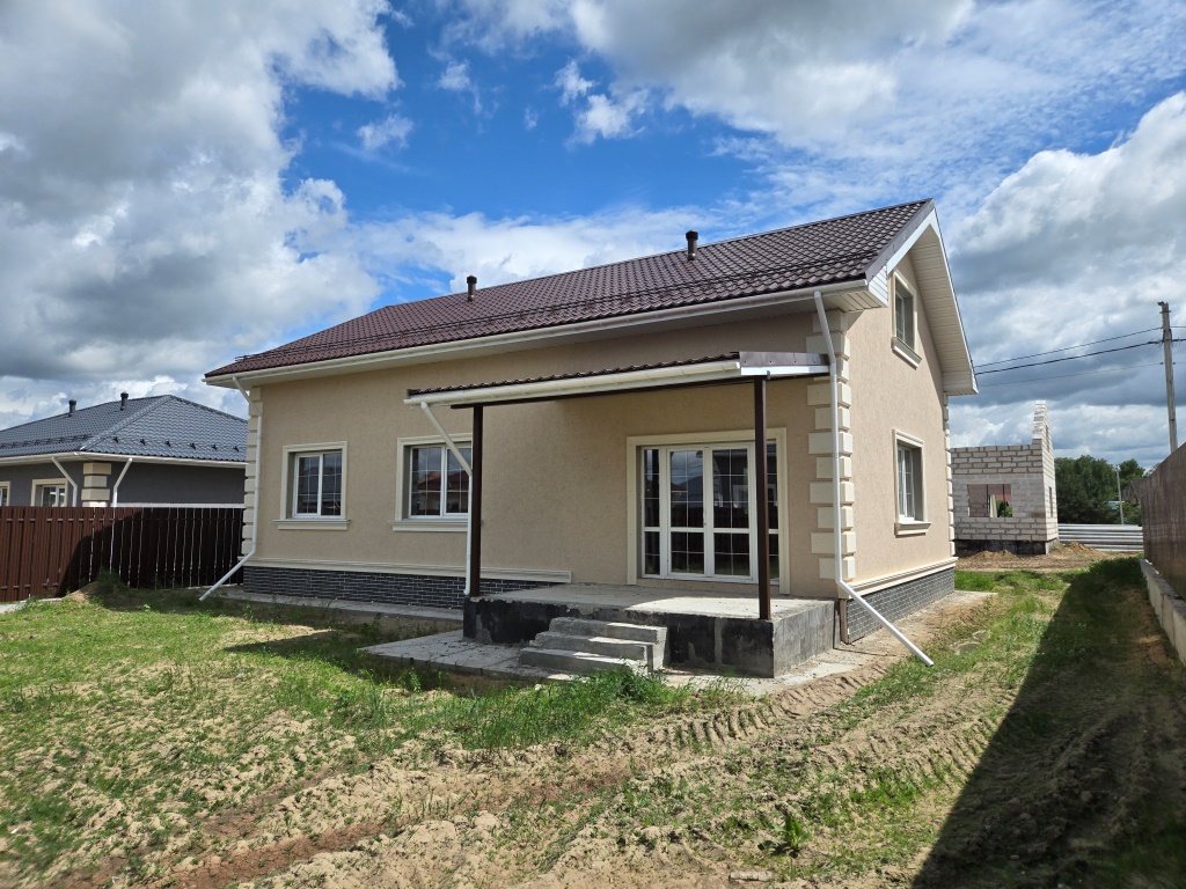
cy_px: 444
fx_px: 788
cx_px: 593
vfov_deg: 58.9
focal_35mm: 23
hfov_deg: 73.9
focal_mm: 5.4
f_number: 1.8
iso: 25
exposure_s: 1/2921
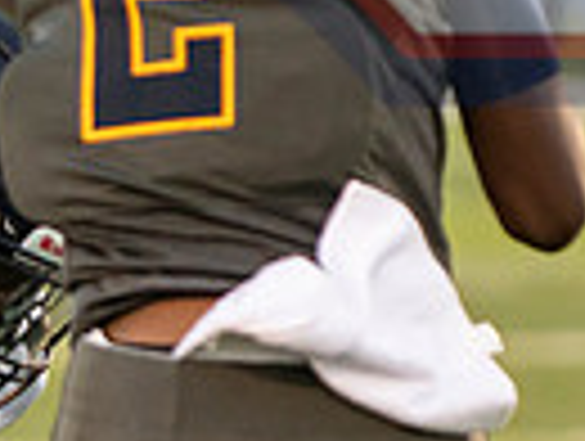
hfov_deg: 1.5
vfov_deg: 1.2
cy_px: 286
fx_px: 21756
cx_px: -108
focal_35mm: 1285
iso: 2200
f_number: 2.8
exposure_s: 1/1600
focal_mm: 200
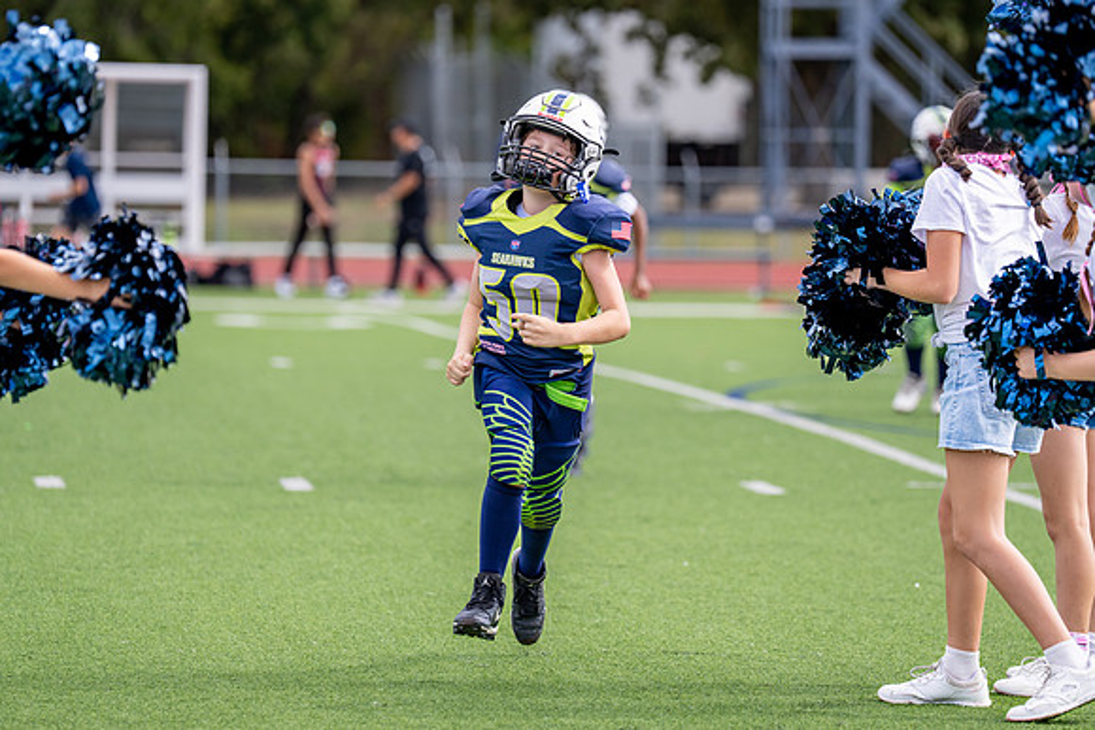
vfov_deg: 7.2
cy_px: 365
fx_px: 5839
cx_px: 534
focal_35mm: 192
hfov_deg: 10.7
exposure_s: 1/2500
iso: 250
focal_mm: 158
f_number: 2.8
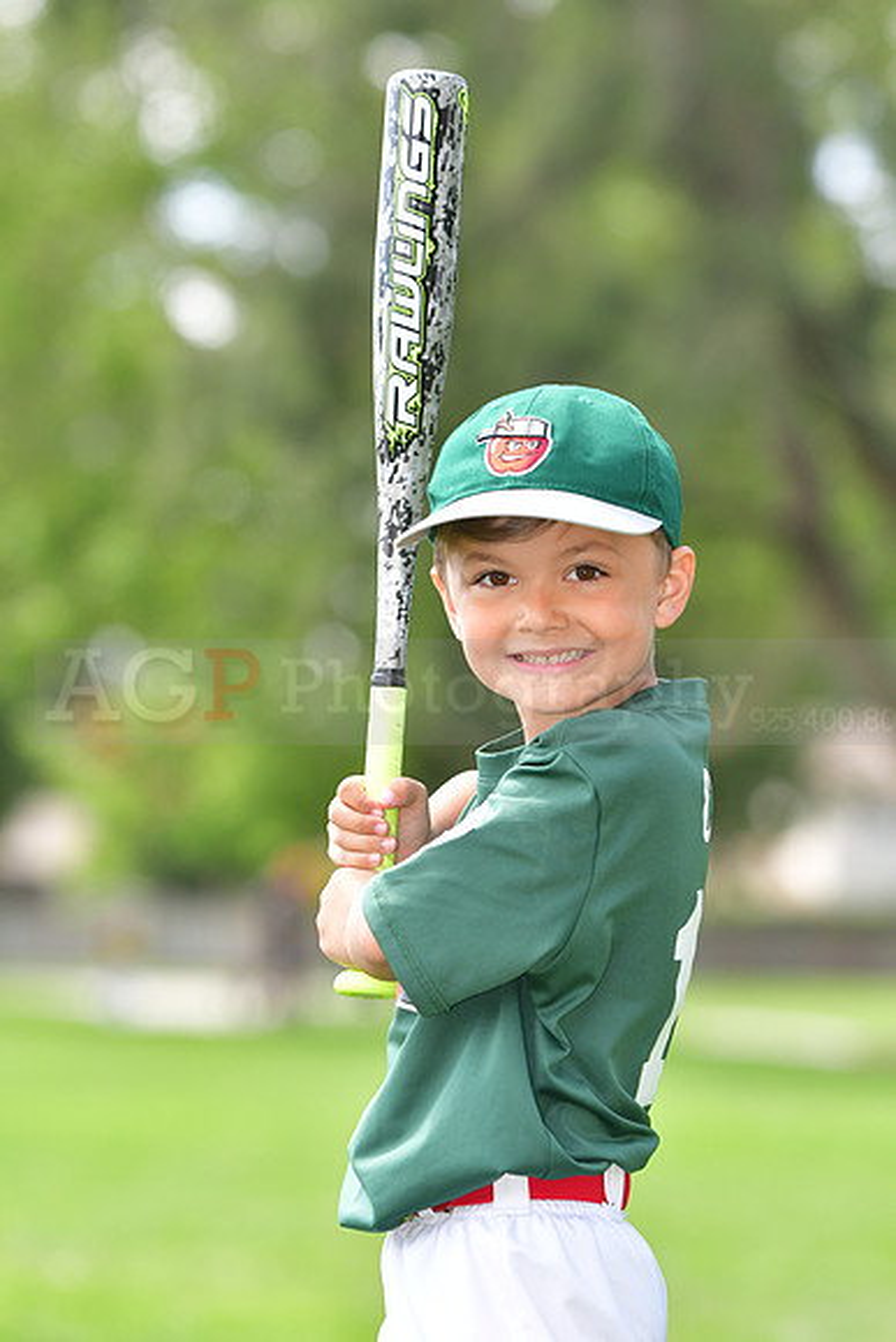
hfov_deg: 7.0
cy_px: 671
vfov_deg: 10.5
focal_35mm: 195
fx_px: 7275
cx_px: 448
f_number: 4
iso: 500
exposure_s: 1/1600
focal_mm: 130
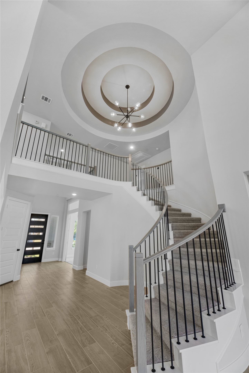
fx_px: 145
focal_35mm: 14
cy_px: 186
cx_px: 124
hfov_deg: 81.3
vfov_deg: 104.2
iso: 250
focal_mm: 14
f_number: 9
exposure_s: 1/10
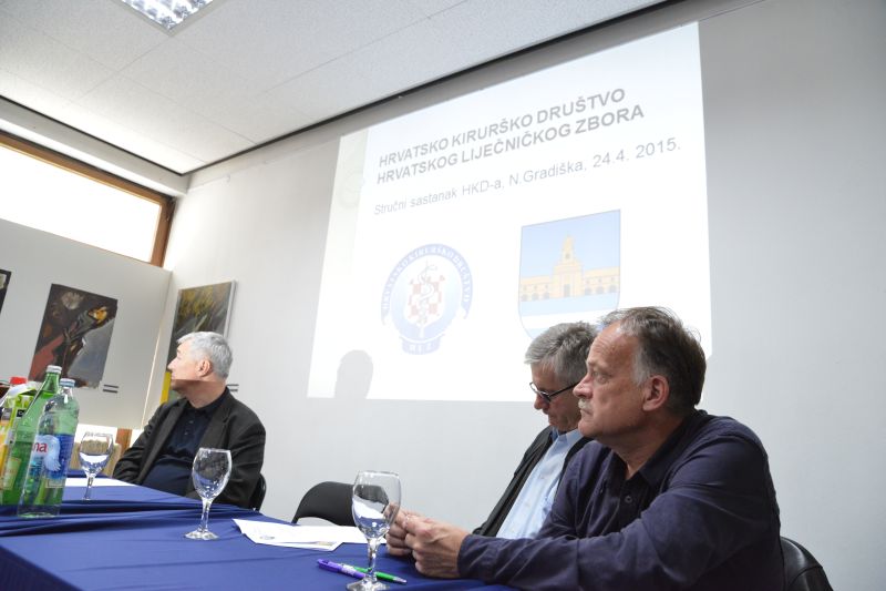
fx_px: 591
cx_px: 443
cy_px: 296
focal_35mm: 24
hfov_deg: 73.8
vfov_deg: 53.1
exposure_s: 1/125
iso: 5000
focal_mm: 24
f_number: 5.6
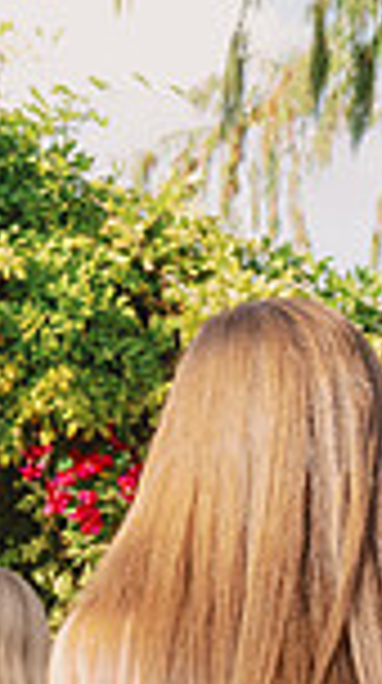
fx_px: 3961
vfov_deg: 9.7
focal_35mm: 219
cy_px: 901
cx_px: -822
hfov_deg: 5.2
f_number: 7.1
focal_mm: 49
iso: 200
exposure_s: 1/125
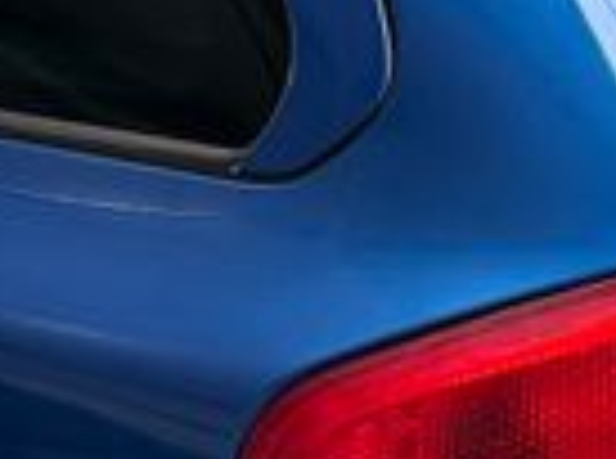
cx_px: 328
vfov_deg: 8.1
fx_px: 3195
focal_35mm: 180
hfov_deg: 11.0
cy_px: 518
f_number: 1.78
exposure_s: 1/60
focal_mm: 6.76
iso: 250
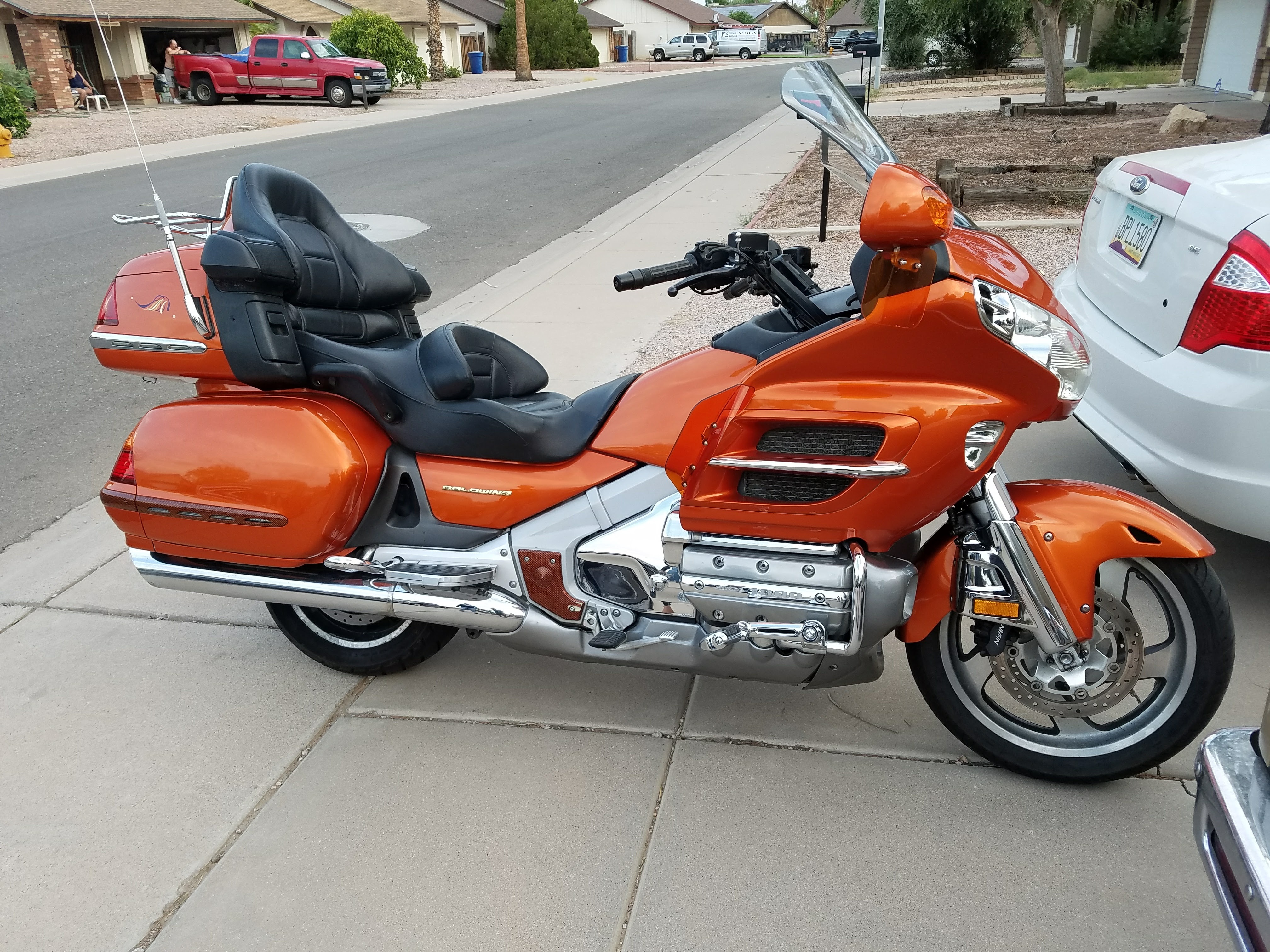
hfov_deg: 67.3
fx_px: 954
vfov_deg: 53.1
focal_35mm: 26
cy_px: 476
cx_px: 635
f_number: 1.7
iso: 50
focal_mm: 4.2
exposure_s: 1/131
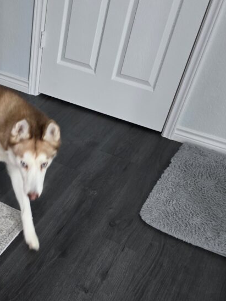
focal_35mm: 43
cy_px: 209
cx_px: 27
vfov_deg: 43.0
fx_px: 374
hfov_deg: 32.1
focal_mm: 6.3
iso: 1000
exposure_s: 1/60
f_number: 1.7
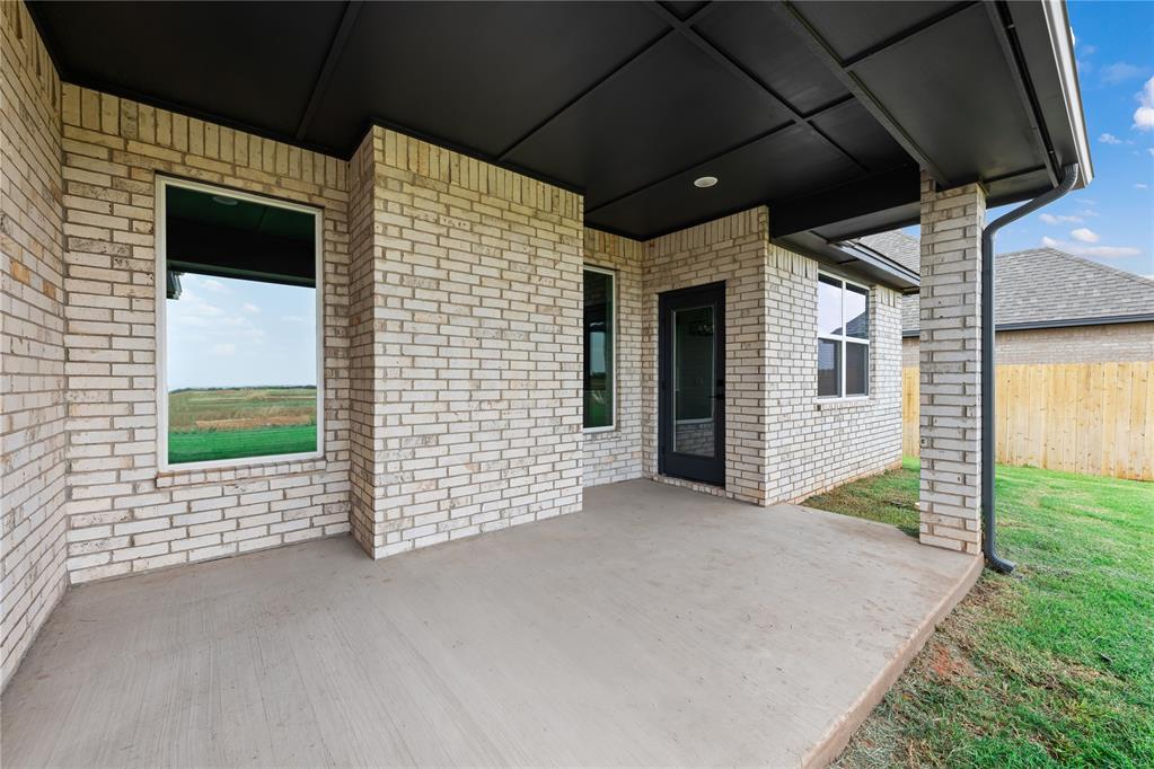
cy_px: 384
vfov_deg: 81.2
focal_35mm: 14
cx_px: 577
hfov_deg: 104.3
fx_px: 449
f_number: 9
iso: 250
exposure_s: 1/25
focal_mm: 14
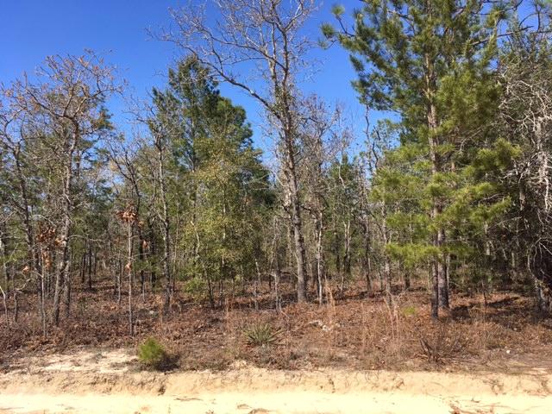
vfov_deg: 48.2
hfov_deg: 61.7
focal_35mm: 29
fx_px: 462
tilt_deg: +3.9
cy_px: 207
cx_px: 276
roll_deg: +1.1
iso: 25
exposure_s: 1/1083
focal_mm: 4.15
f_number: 2.2
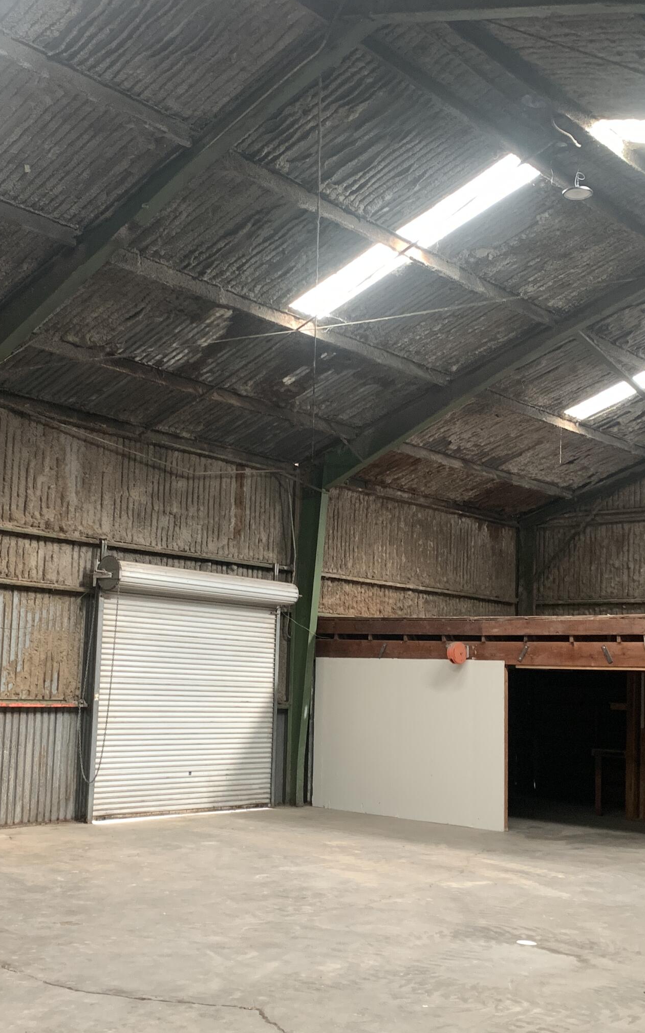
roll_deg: -2.5
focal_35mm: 41
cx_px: 264
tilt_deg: +4.3
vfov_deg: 48.1
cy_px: 572
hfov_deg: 31.2
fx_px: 1154
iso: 200
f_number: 1.8
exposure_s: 1/60
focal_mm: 4.25
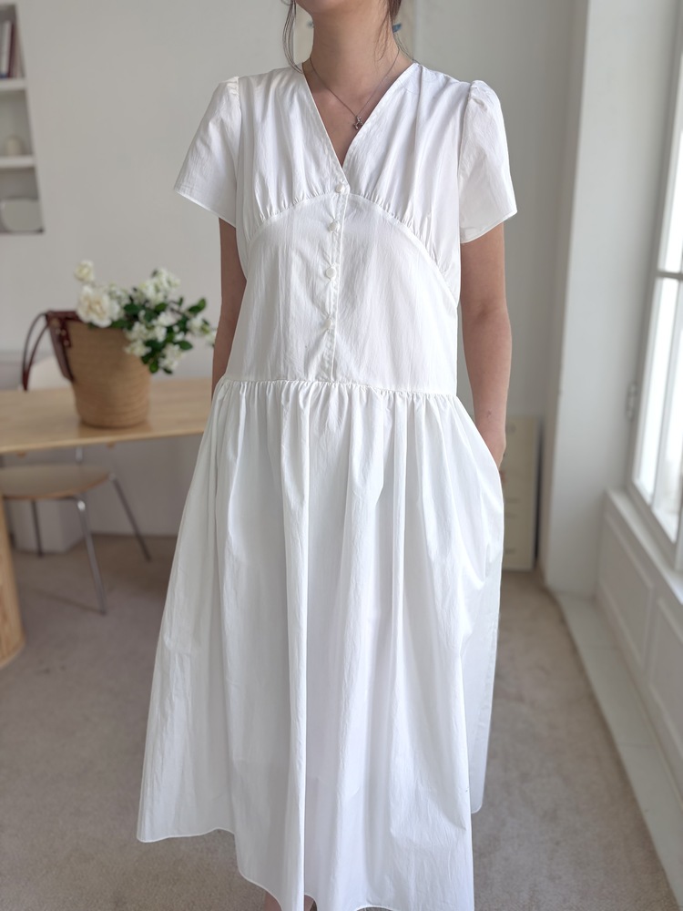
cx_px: 342
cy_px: 456
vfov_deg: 67.3
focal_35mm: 26
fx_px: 684
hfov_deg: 53.1
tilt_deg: -15.8
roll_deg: +0.4
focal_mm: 5.96
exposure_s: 1/122
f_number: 1.6
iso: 50
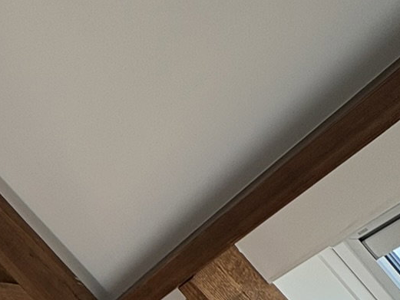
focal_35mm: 55
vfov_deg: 18.7
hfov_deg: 30.6
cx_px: -56
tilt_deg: +3.2
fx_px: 636
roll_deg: +1.3
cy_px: 576
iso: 64
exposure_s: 1/283
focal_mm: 2.22
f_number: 2.2
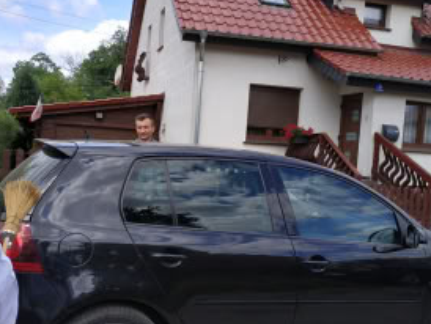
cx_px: 195
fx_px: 436
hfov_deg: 52.5
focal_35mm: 35
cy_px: 190
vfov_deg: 40.6
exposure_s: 1/1629
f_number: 1.9
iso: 160
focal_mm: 3.94
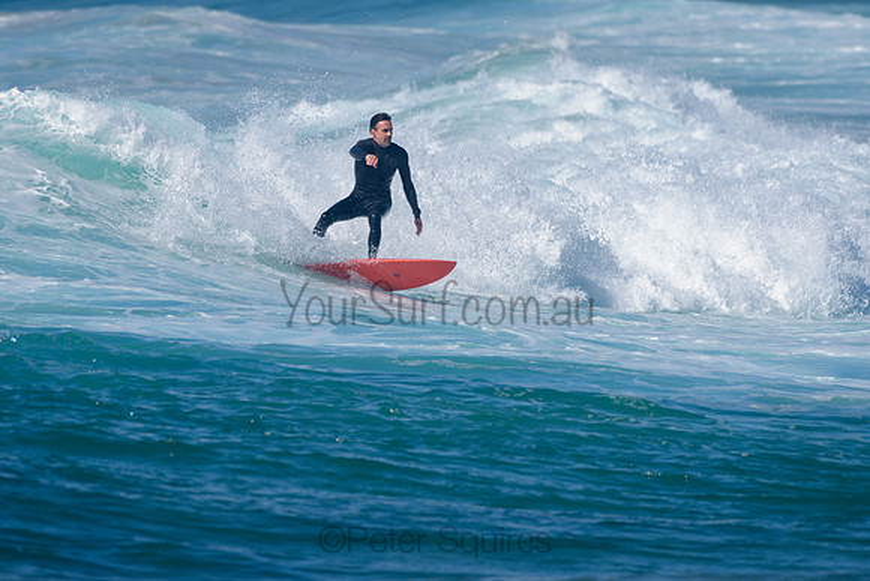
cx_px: 364
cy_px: 242
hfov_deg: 3.4
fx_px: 14812
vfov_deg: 2.2
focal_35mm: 613
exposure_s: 1/2000
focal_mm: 500
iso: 110
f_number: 5.6
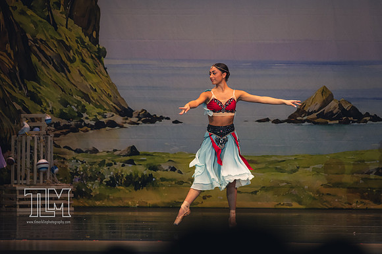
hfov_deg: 7.9
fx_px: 2778
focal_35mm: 262
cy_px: 127
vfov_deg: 5.2
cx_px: 191
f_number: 2.8
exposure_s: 1/500
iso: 640
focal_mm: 175
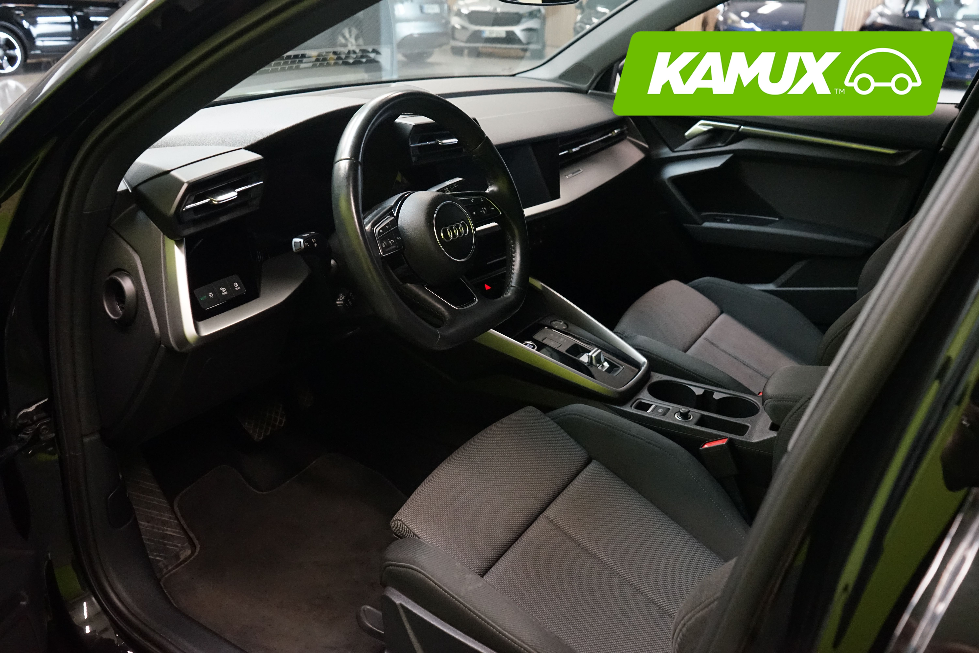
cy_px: 326
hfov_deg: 65.5
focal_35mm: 28
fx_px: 761
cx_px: 490
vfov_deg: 46.4
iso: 5000
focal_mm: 28
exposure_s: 1/30
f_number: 6.3
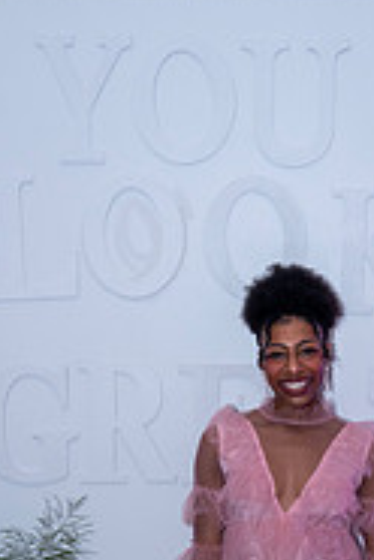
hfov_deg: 18.1
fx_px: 1169
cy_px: 443
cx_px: 244
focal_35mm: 75
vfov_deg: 26.5
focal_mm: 31
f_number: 3.5
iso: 800
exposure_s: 1/125
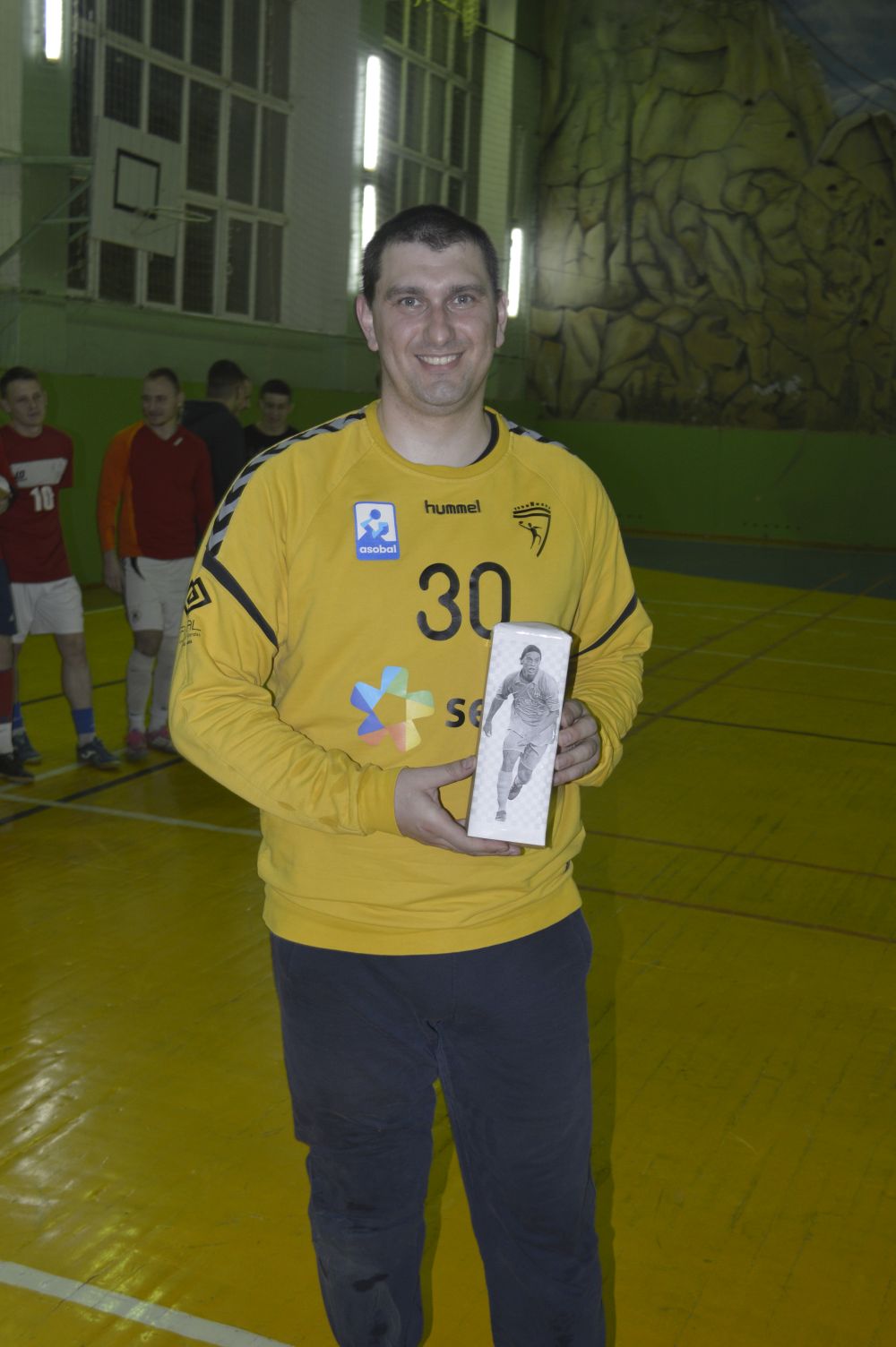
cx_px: 448
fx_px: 1627
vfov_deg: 45.0
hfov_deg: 30.8
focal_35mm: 44
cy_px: 674
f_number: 4.5
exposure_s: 1/25
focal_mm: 29
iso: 400
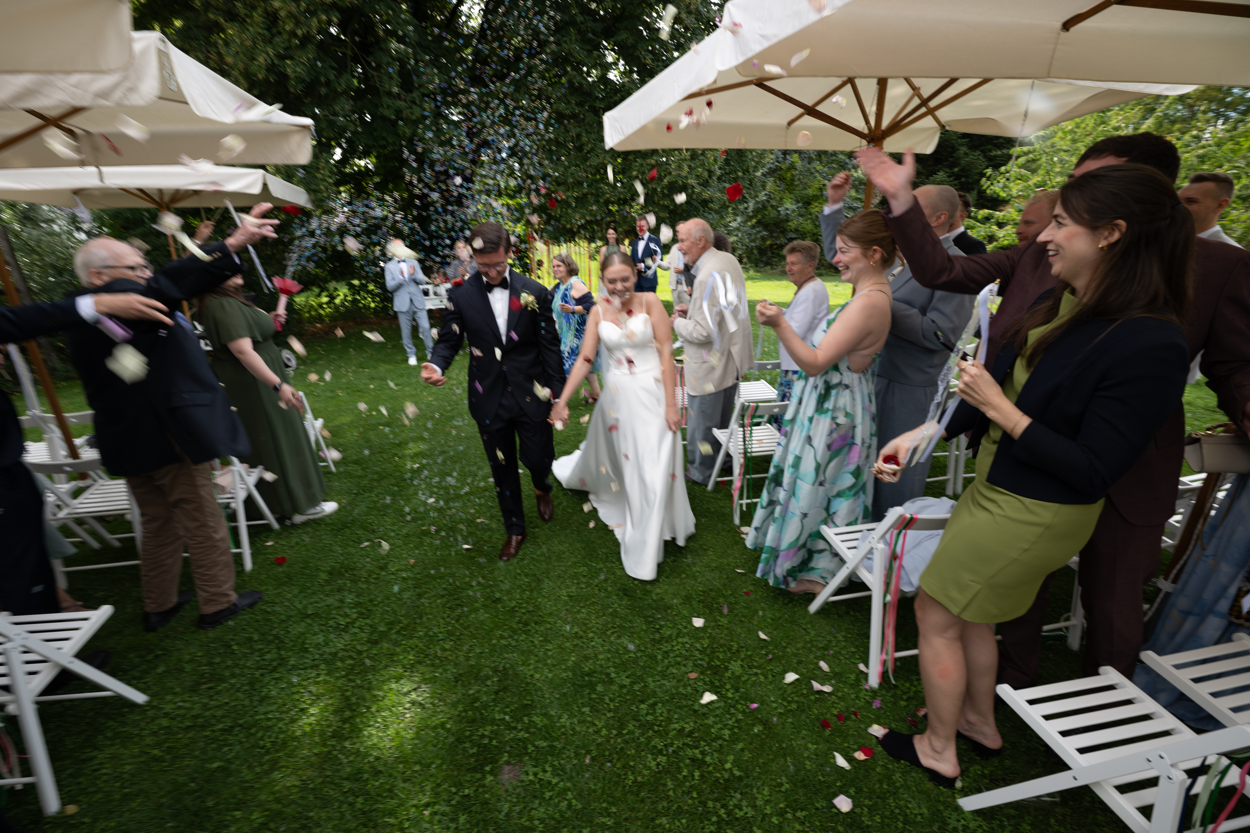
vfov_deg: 77.3
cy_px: 433
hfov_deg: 100.3
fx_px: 521
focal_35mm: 15
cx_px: 587
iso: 100
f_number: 5.6
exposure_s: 1/80
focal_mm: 14
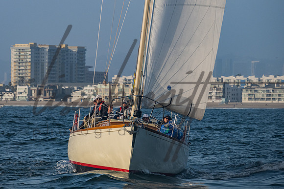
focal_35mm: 270
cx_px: 112
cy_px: 58
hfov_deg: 7.6
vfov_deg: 5.1
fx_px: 2133
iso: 400
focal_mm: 185
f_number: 6.3
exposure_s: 1/1600
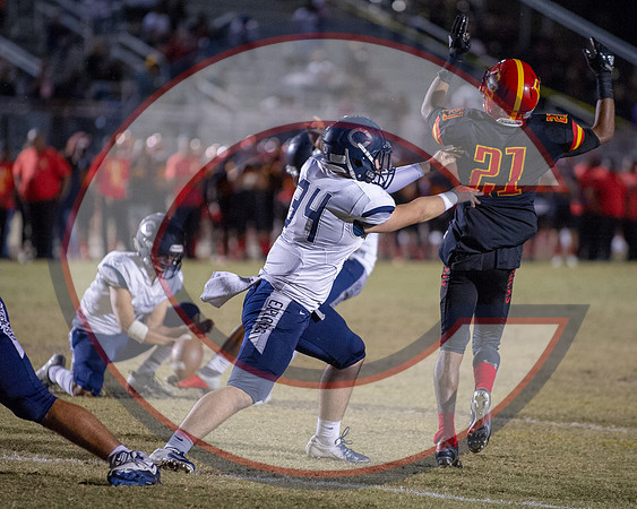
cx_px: 338
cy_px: 261
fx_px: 4853
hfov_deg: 7.5
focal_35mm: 257
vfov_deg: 6.0
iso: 5000
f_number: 2.8
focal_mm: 200
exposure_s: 1/800
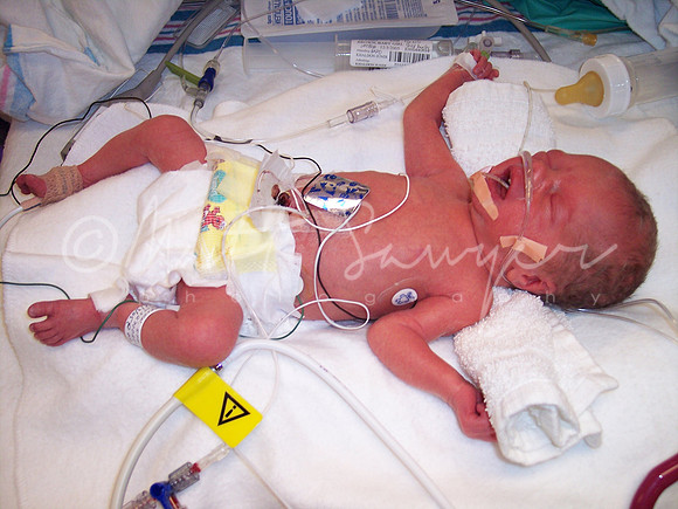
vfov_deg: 36.8
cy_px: 254
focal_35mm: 39
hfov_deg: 47.9
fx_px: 764
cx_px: 339
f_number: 2.8
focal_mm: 8
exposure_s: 1/60
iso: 140
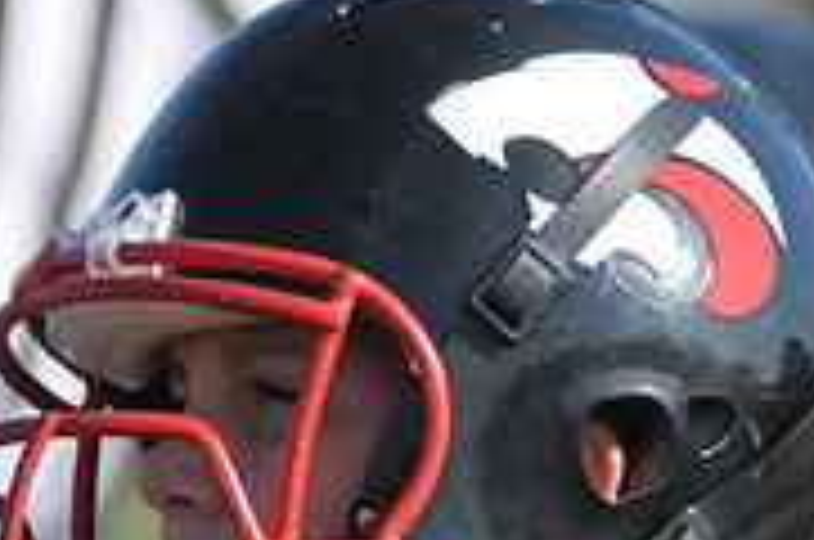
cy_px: 839
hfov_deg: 1.1
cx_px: 625
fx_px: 43494
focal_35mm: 1927
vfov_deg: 0.7
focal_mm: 400
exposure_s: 1/8000
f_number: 4
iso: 1600
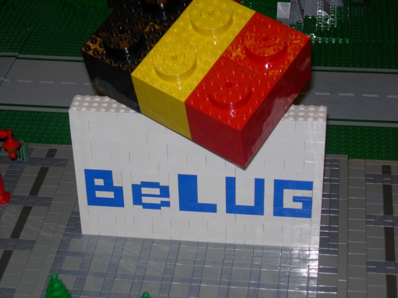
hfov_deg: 21.3
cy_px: 149
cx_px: 199
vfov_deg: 16.1
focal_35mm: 92
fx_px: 1058
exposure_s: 1/64
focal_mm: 19.1
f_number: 4.3
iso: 79
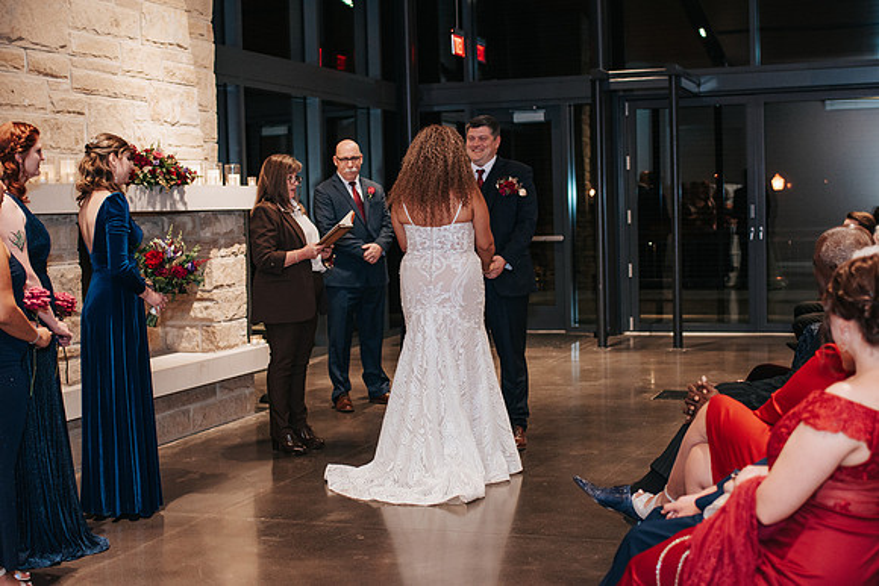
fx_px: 1282
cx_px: 440
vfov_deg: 25.8
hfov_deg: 37.8
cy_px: 293
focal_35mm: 52
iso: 800
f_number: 2
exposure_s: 1/200
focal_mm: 35
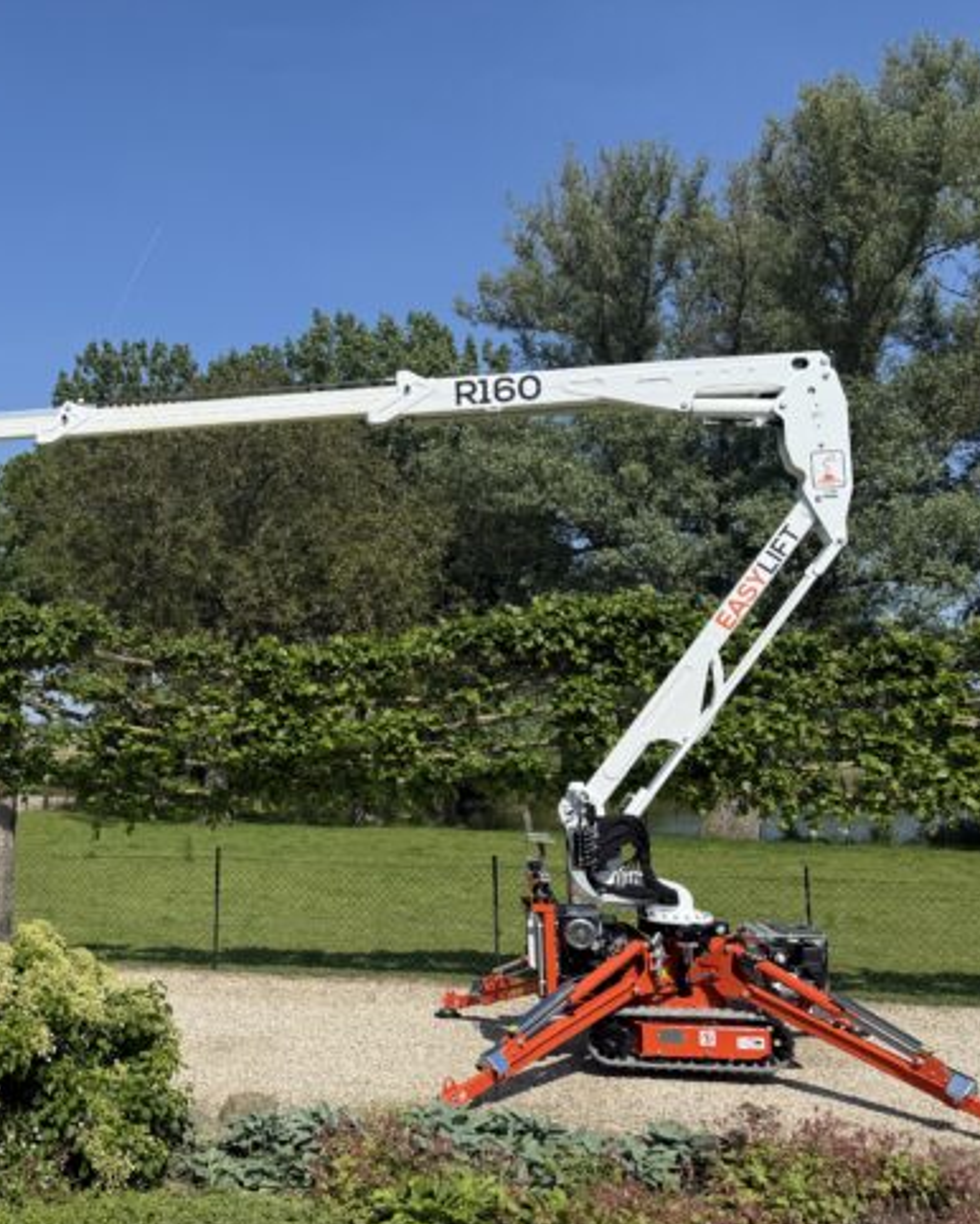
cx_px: 244
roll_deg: -0.6
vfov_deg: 52.8
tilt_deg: +6.7
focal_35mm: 34
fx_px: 1232
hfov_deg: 42.1
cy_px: 603
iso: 80
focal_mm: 6.76
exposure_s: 1/4975
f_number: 1.78
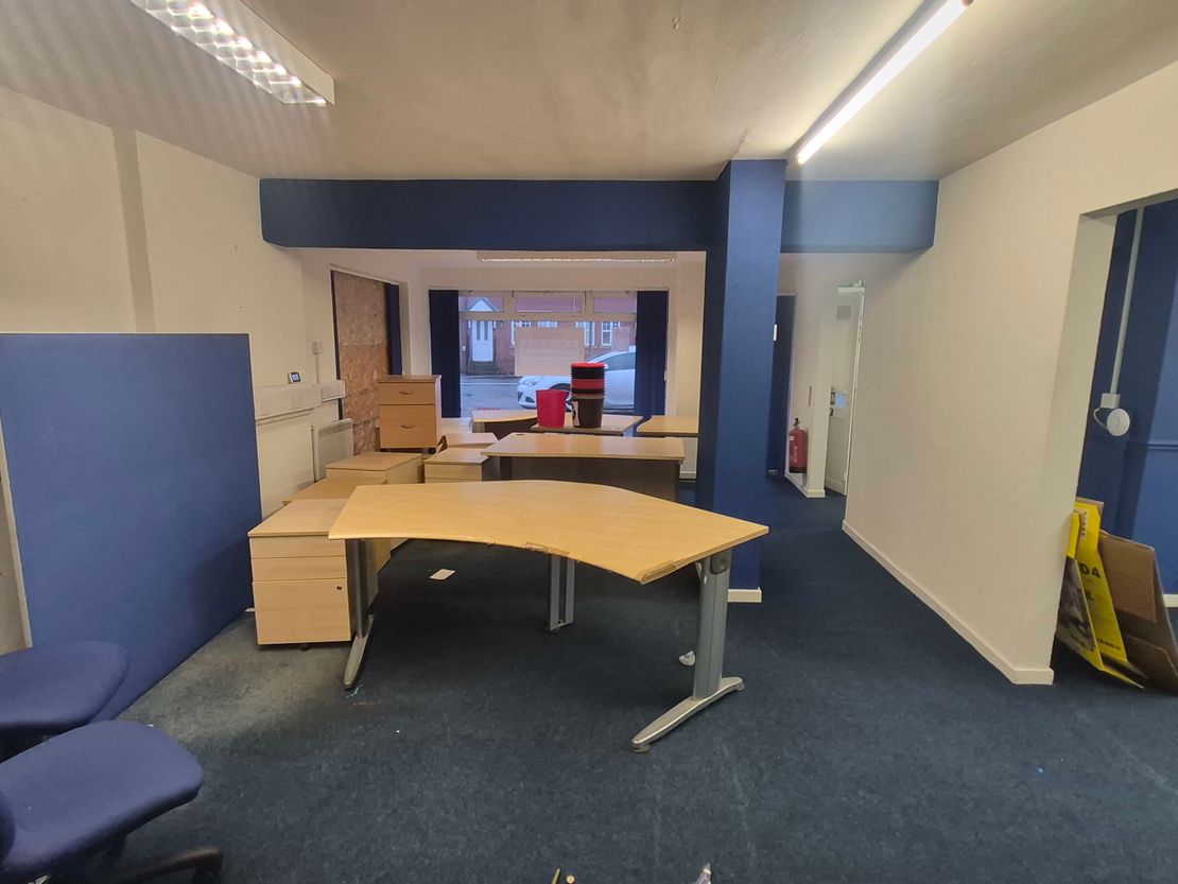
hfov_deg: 106.2
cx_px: 589
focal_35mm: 13
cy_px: 442
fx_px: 442
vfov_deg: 89.9
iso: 200
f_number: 2.2
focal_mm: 1.74
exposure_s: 1/50
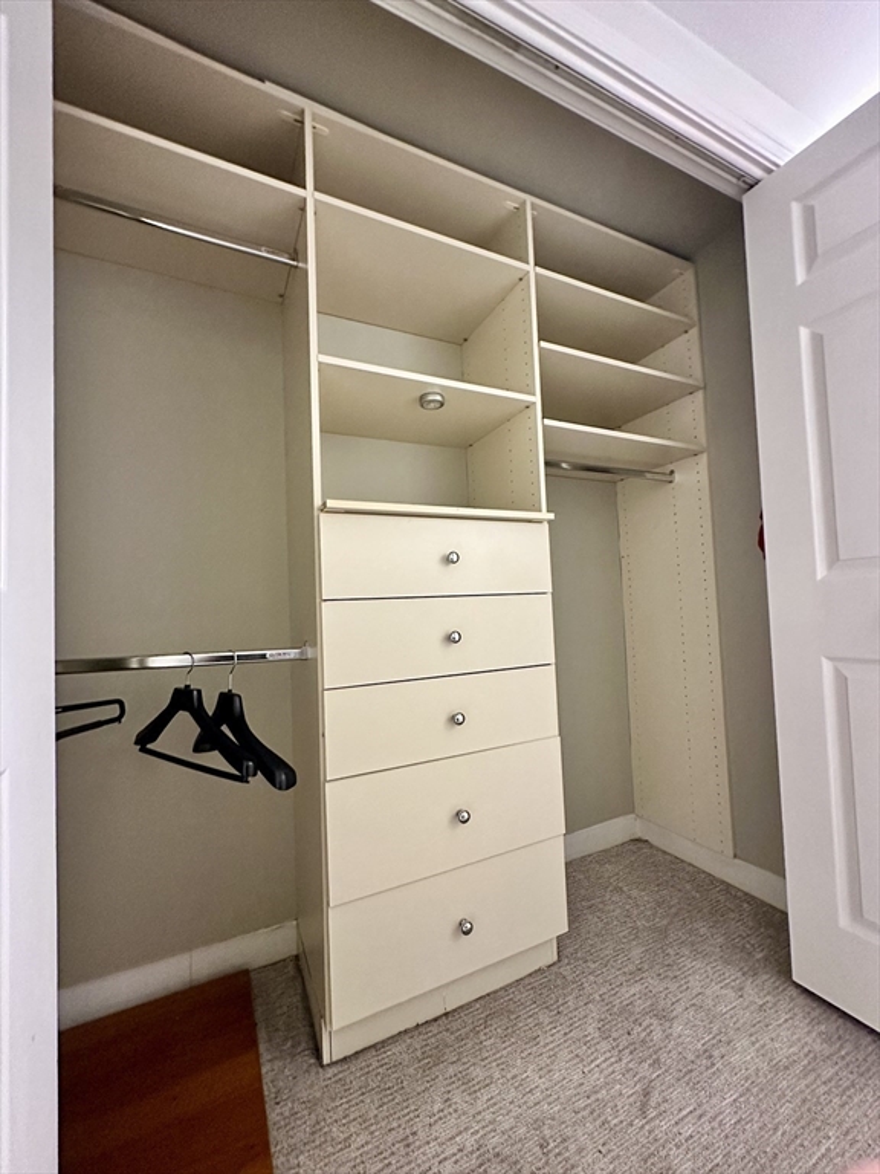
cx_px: 440
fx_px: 475
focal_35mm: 14
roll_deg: +2.6
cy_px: 587
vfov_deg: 102.1
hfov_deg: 85.7
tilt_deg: +2.6
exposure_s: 1/60
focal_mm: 2.22
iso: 640
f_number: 2.2
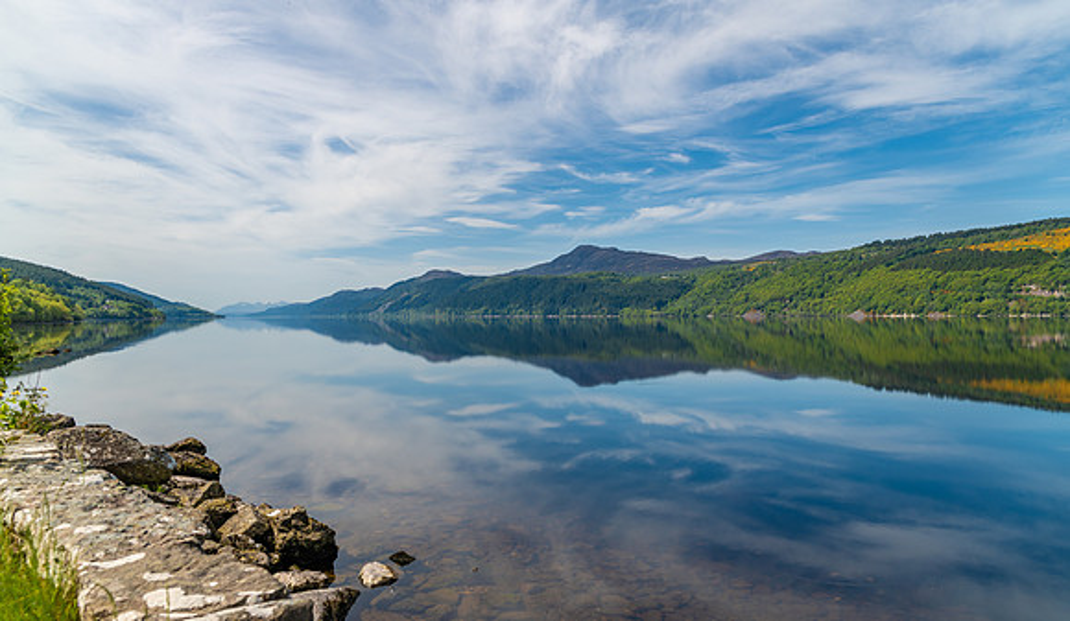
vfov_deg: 46.5
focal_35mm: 25
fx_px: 723
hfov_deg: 73.0
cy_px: 305
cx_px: 534
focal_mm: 24
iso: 100
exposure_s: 1/1250
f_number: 5
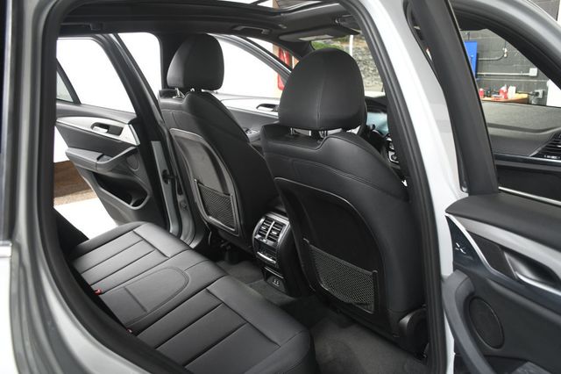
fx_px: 467
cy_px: 187
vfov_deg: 43.6
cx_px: 280
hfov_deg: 62.0
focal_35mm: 30
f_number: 4
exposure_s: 1/160
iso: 100
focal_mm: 20
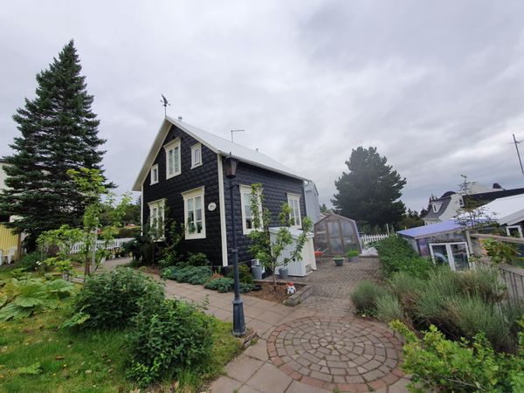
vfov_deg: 89.9
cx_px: 262
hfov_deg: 106.2
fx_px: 197
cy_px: 196
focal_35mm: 13
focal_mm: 1.8
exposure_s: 1/193
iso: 50
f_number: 2.2
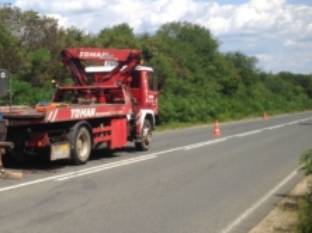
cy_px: 132
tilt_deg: -4.9
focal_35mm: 67
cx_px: 13
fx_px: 603
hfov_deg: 27.6
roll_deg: -0.5
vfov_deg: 21.9
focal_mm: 4.12
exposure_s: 1/1550
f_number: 2.4
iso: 50
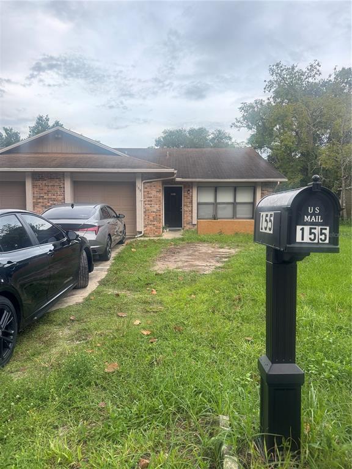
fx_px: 325
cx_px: 176
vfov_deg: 71.6
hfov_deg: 56.8
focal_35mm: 24
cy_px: 234
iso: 160
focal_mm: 6.76
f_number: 1.78
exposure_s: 1/121
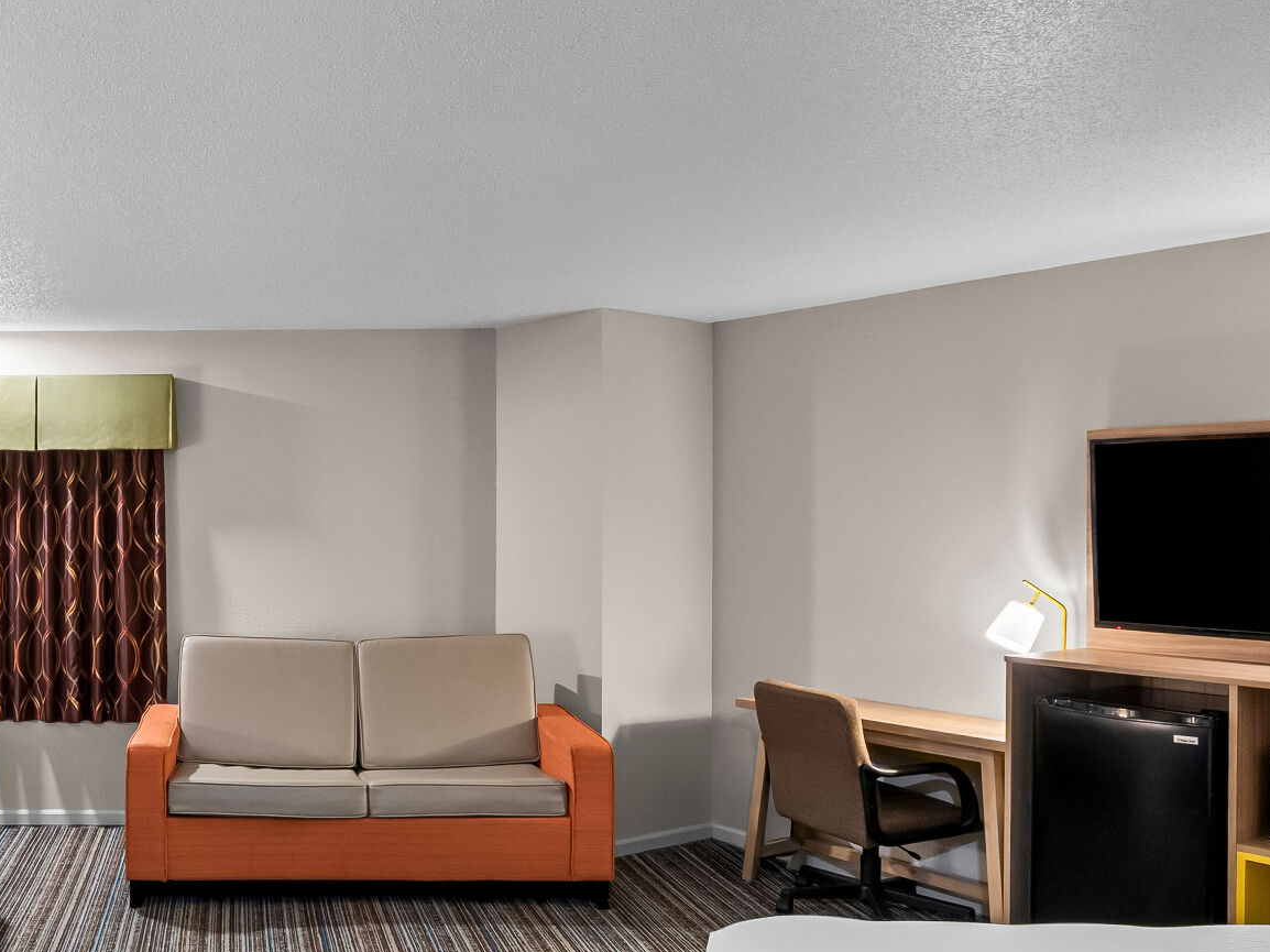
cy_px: 552
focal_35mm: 30
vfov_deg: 46.6
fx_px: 1100
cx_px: 234
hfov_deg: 55.3
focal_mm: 12
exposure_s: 1
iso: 400
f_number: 10
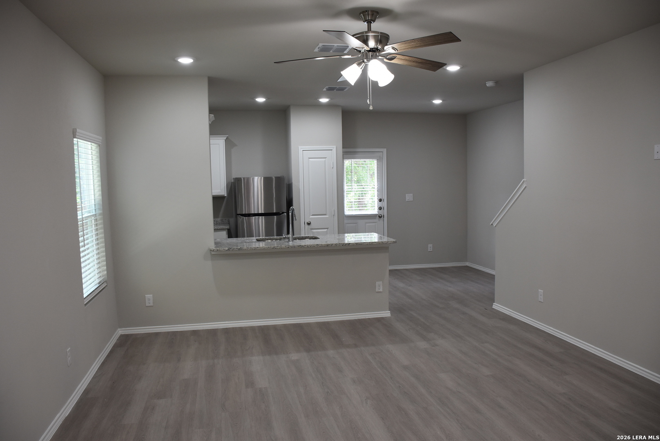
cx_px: 330
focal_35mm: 27
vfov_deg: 48.0
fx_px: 495
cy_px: 220
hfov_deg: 67.3
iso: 400
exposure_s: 1/60
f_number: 4
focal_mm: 18
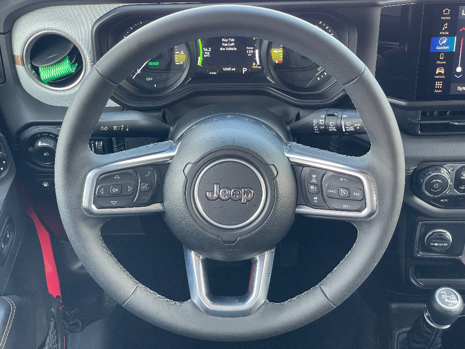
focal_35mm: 52
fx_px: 699
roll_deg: +1.7
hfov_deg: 36.8
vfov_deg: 28.0
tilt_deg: -34.1
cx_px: 232
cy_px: 174
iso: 160
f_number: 2
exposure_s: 1/99
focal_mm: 6
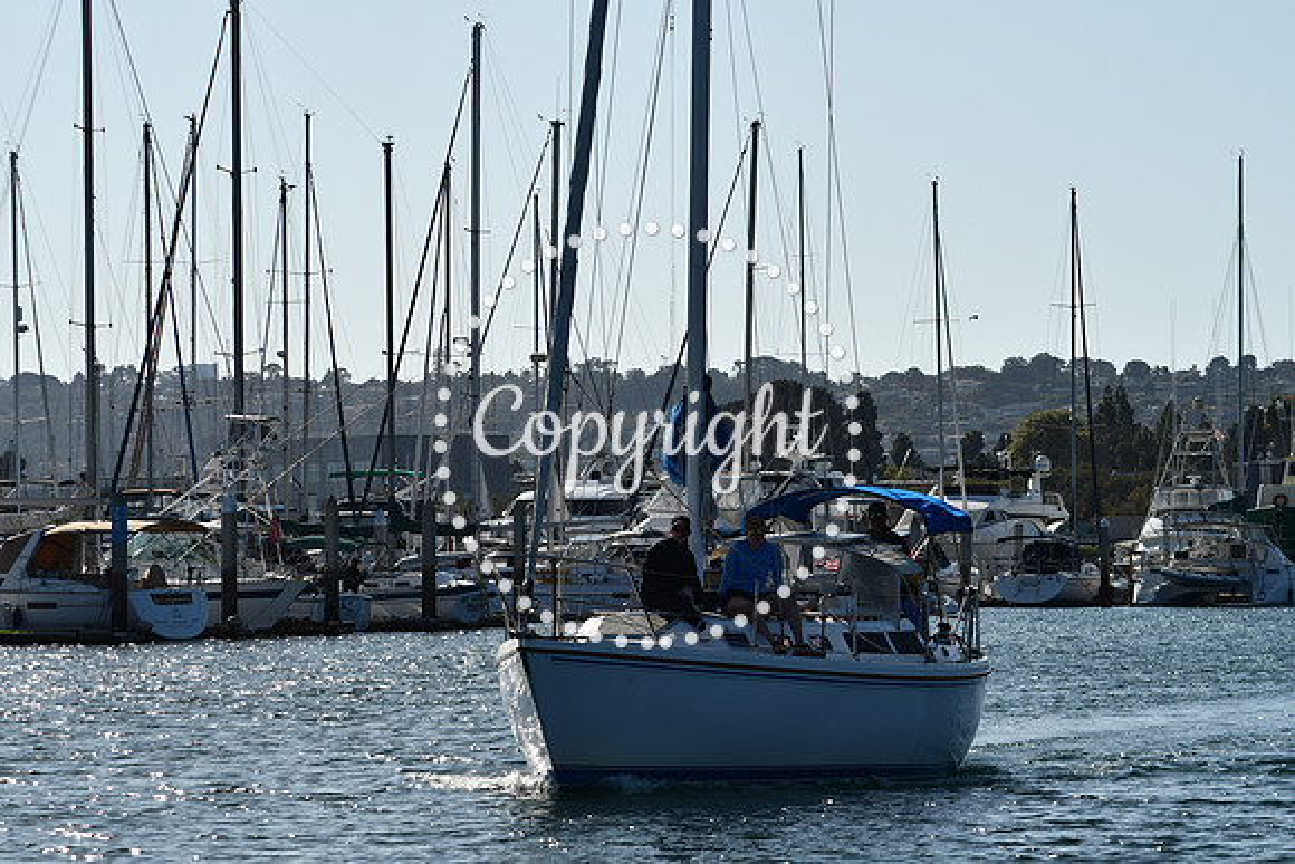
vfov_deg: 8.7
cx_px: 648
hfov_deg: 13.1
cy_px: 432
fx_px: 5649
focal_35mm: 157
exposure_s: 1/640
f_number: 9
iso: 100
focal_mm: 105
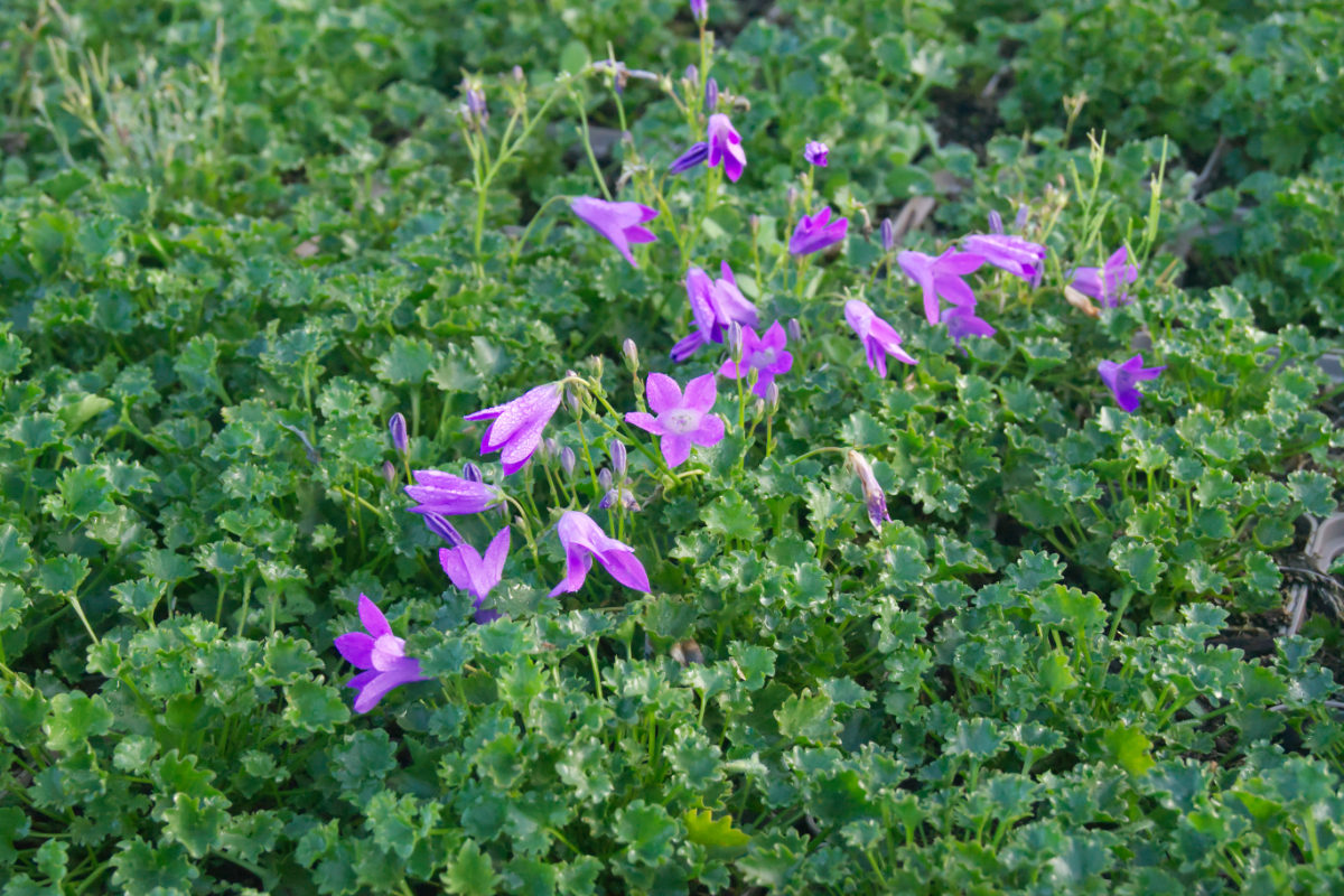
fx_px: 3080
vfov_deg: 16.6
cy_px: 448
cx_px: 672
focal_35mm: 82
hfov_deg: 24.6
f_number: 10
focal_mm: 55
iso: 3200
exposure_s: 1/200
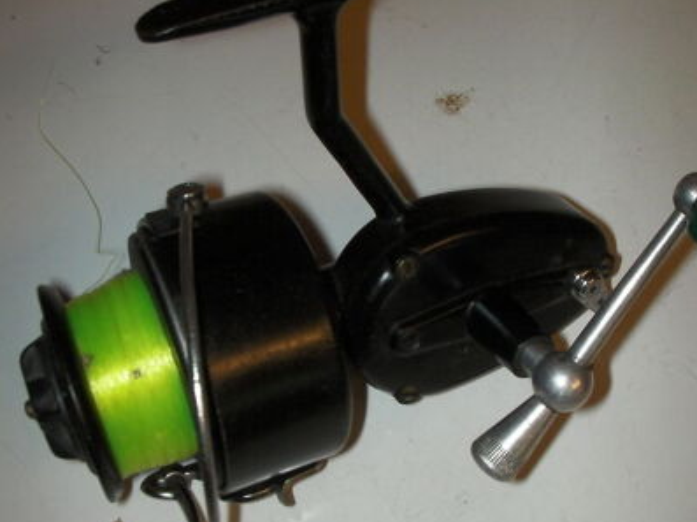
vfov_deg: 31.4
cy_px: 288
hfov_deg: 41.2
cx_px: 392
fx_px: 925
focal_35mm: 46
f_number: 5.6
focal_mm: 6.3
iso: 200
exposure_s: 1/30
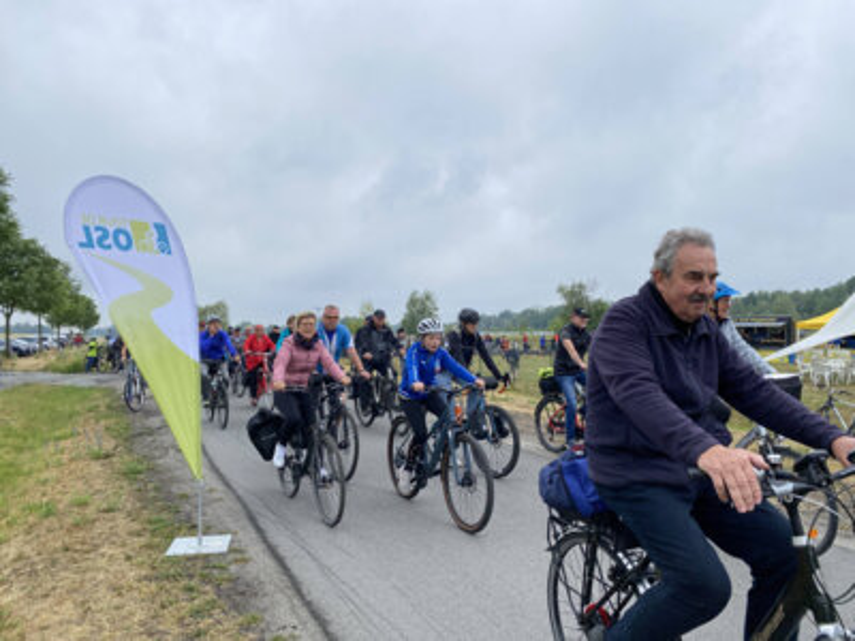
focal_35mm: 26
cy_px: 320
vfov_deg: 53.1
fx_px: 642
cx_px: 428
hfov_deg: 67.3
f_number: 1.8
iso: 32
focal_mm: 4.2
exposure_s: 1/1898
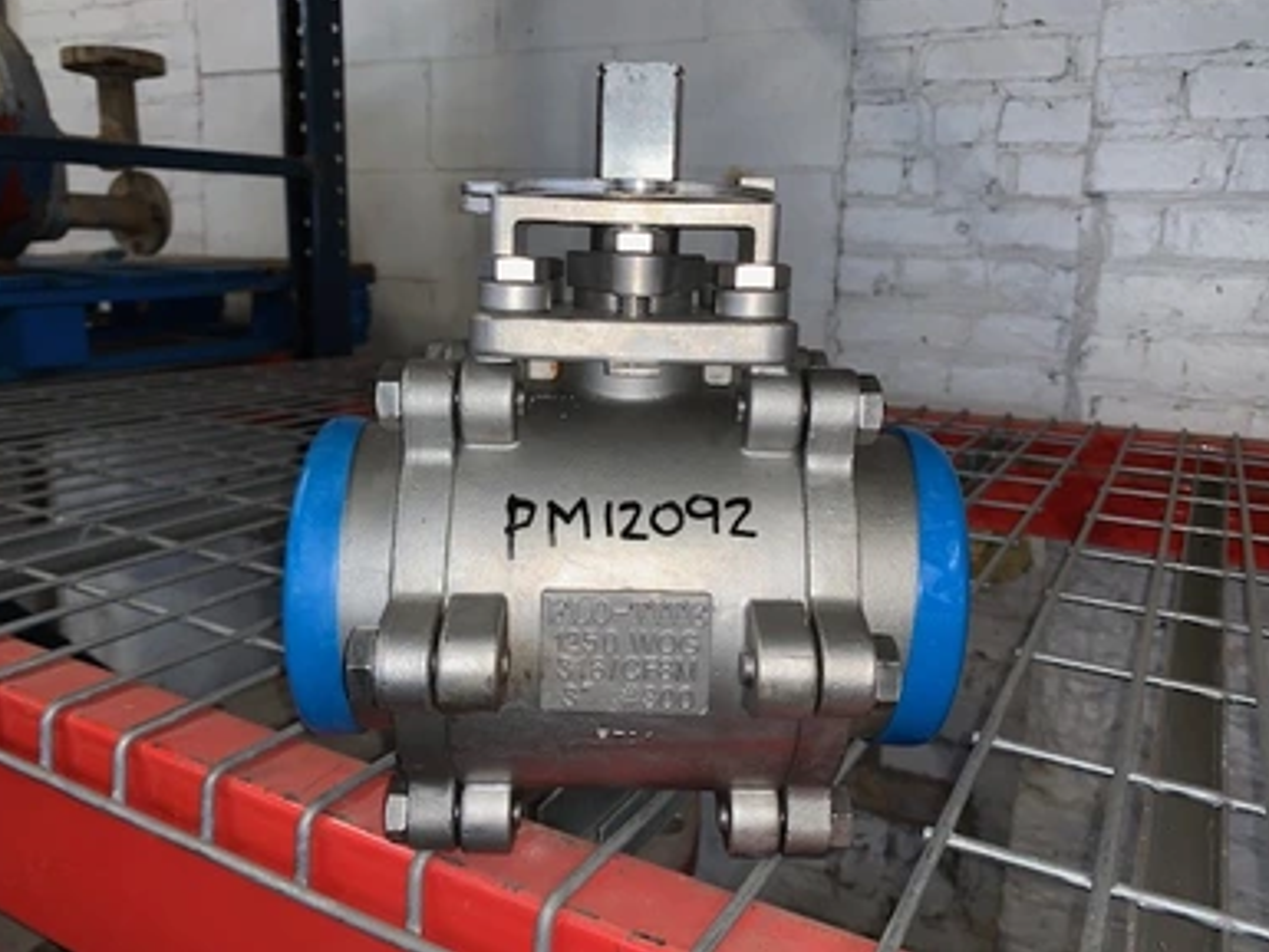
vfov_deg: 51.4
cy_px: 461
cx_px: 636
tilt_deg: -10.4
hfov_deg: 65.3
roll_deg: -1.2
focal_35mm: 27
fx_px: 990
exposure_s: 1/16
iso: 25
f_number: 1.8
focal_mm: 4.25
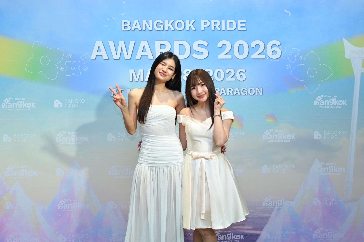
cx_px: 182
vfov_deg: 30.5
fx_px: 445
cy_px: 121
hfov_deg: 44.5
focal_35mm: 44
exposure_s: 1/200
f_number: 4.5
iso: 1000
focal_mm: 44
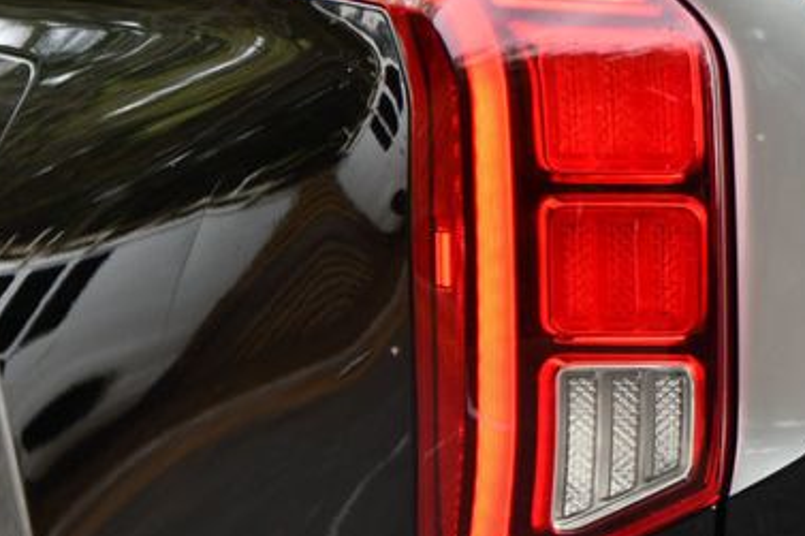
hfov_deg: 8.8
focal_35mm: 234
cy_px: 322
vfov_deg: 5.9
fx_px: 5230
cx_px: 596
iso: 450
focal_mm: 92
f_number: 4.8
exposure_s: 1/250
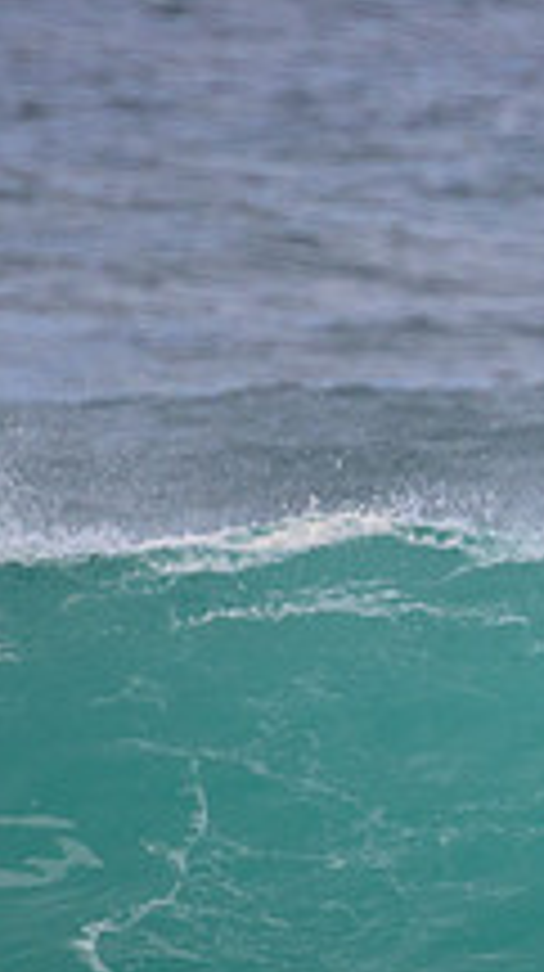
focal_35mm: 2256
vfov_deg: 1.0
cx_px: 1155
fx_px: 58034
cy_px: 745
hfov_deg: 0.5
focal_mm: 800
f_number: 11
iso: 900
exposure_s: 1/2000
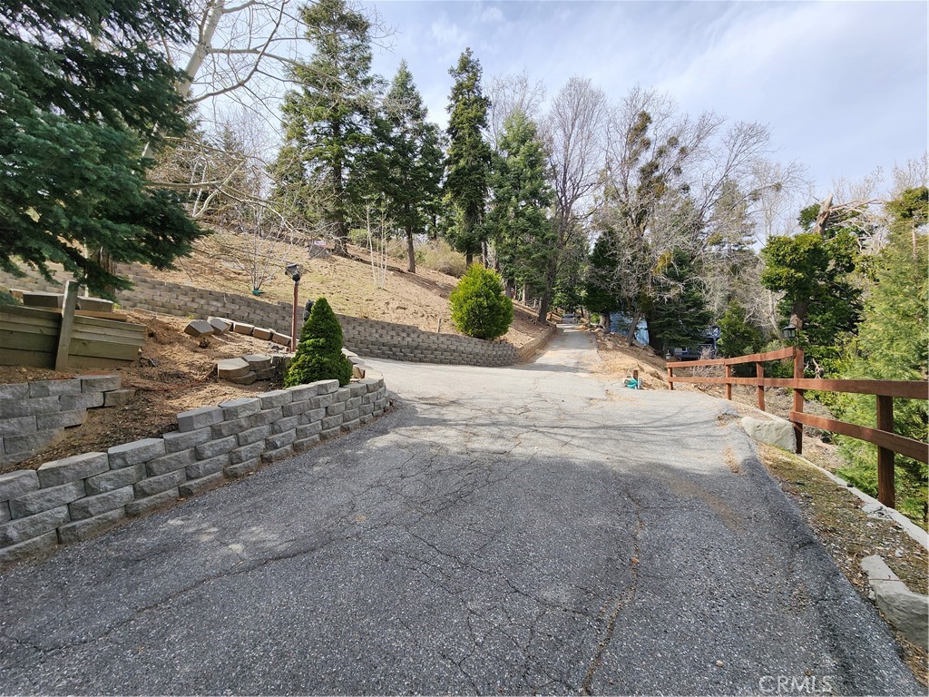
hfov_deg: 106.2
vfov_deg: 89.9
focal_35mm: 13
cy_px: 348
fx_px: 349
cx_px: 464
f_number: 2.2
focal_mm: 2.2
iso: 50
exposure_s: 1/1318
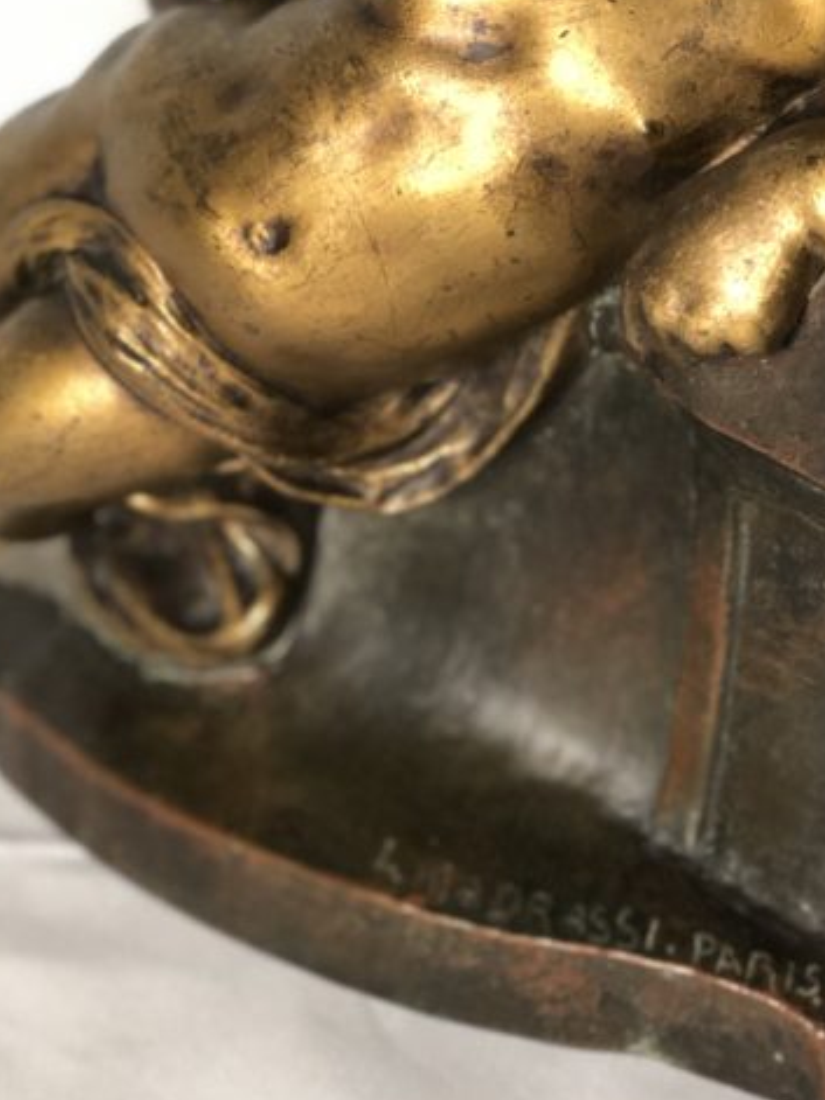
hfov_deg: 13.0
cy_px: 42
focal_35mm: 113
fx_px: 3592
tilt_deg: -25.6
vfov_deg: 17.1
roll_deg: -3.0
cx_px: 682
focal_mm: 6
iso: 100
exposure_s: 1/33
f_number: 2.4
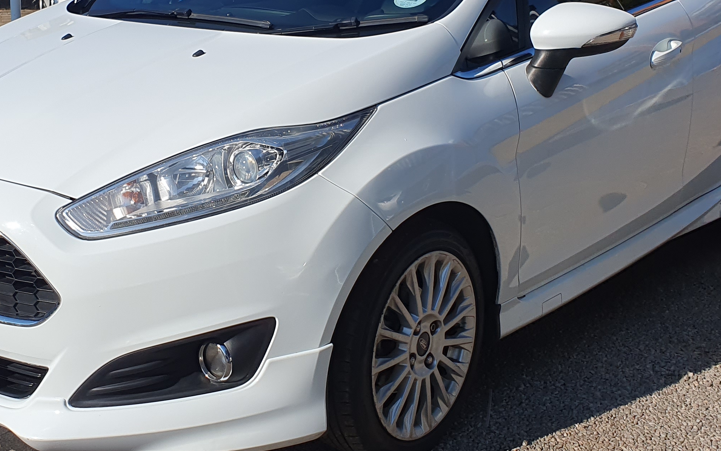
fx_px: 1081
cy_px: 139
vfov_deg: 23.4
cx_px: 301
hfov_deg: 36.8
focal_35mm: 55
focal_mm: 4.32
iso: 50
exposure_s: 1/2896
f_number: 2.4
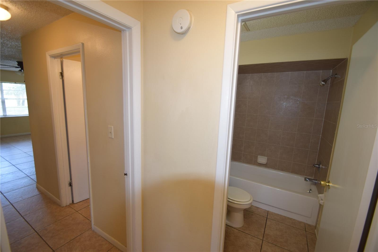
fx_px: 157
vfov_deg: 77.3
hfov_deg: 100.4
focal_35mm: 15
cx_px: 189
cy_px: 126
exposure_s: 1/60
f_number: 3.5
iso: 500
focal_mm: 10
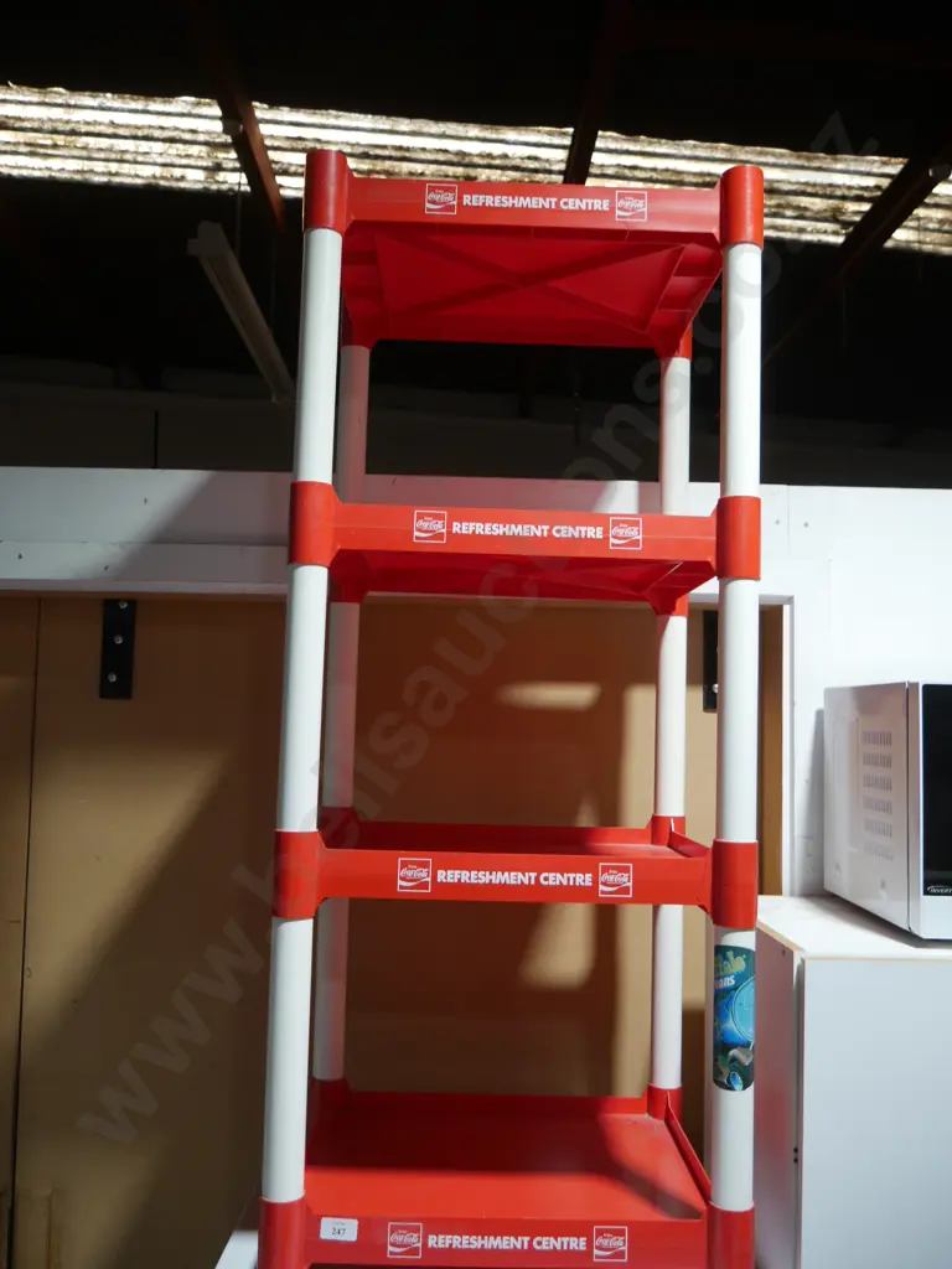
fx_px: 1027
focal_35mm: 28
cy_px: 634
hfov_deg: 49.7
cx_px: 476
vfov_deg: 63.4
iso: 200
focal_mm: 14
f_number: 3.5
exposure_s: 1/80
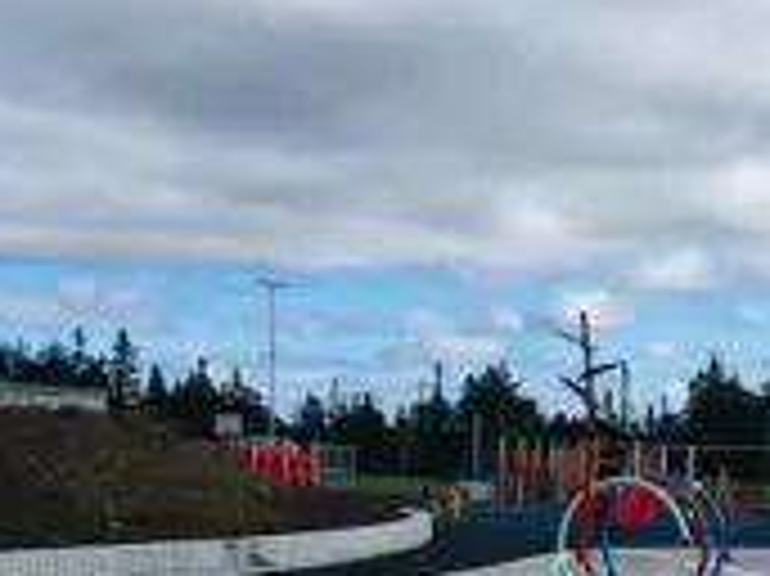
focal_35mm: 68
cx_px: 815
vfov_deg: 21.1
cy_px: 513
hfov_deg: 26.6
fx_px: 1512
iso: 25
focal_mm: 4.15
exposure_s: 1/2024
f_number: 2.2
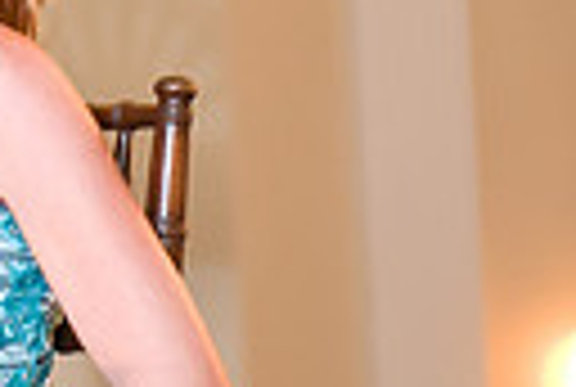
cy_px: -90
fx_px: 5068
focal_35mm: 316
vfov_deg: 4.4
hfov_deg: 6.5
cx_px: -166
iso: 1600
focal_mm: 70
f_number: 3.2
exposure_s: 1/125
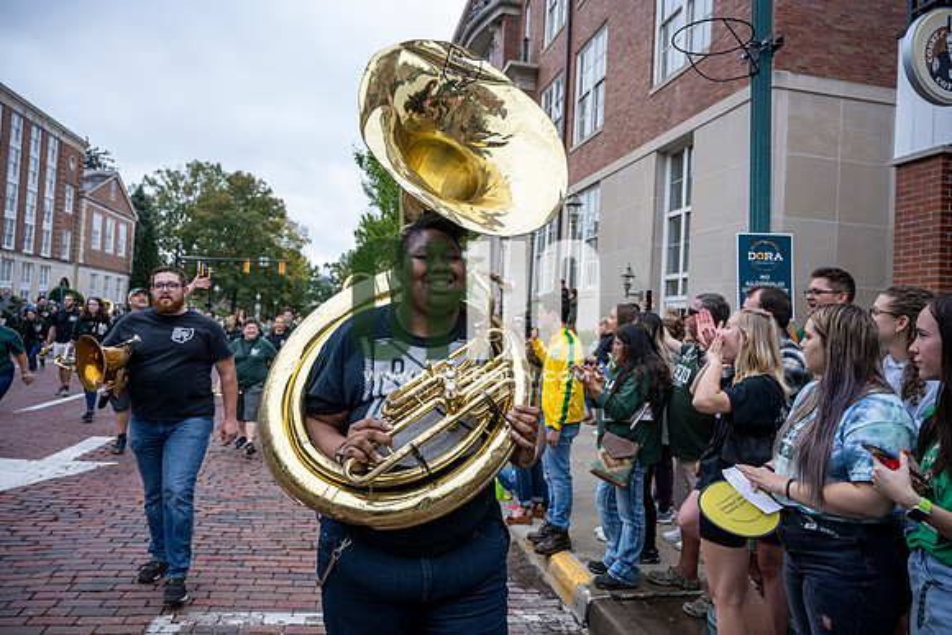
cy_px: 318
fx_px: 635
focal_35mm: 24
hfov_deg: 73.7
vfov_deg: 53.2
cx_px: 476
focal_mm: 24
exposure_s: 1/1600
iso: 1000
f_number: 4
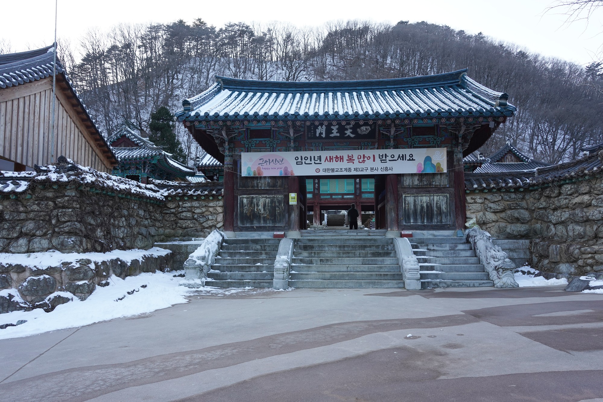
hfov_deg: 65.5
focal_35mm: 28
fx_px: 469
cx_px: 302
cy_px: 201
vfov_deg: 46.4
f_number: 9
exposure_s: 1/100
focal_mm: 28
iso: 500
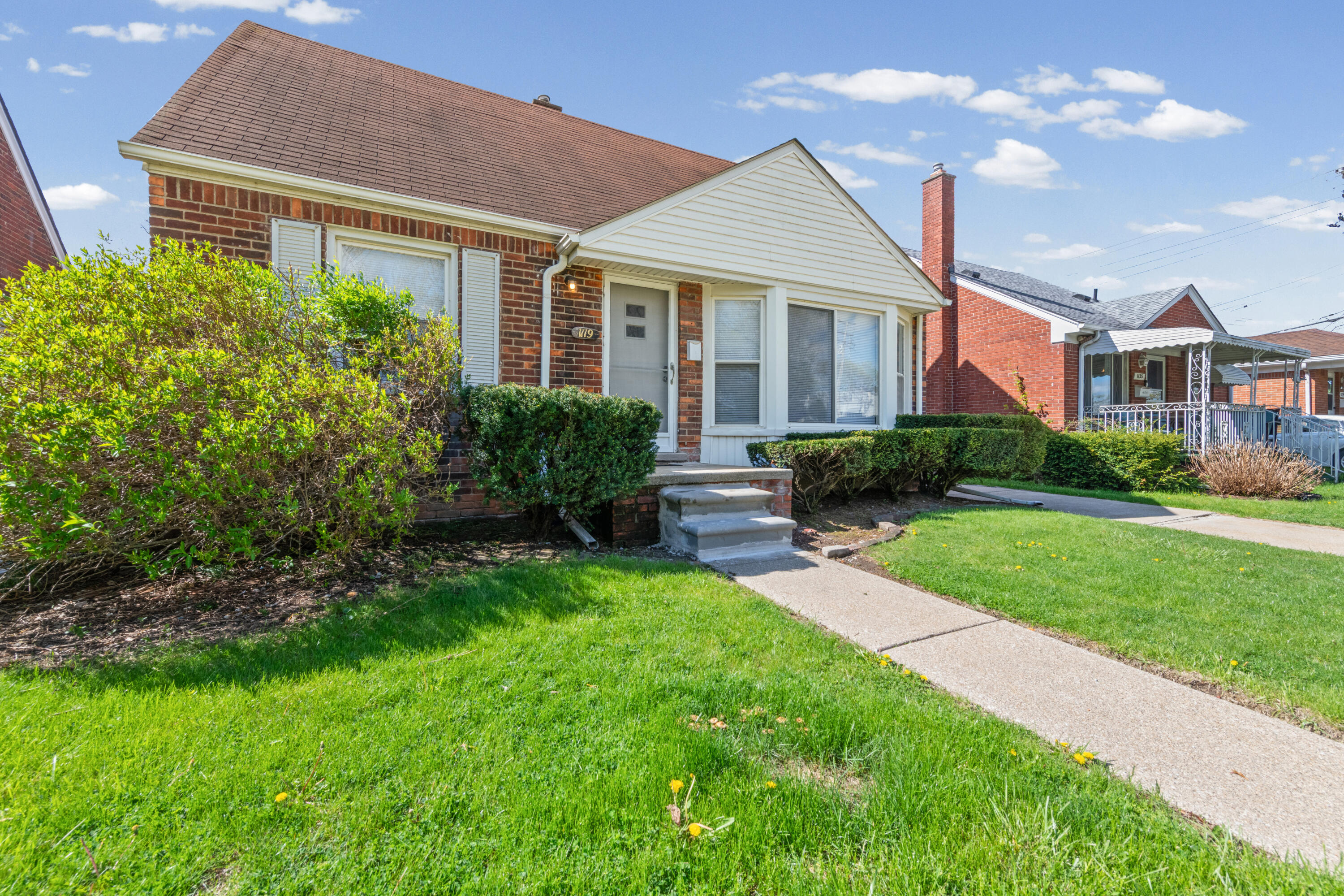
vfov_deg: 81.2
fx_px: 523
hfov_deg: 104.3
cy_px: 448
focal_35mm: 14
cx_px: 672
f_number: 10
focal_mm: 14
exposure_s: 1/160
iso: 400
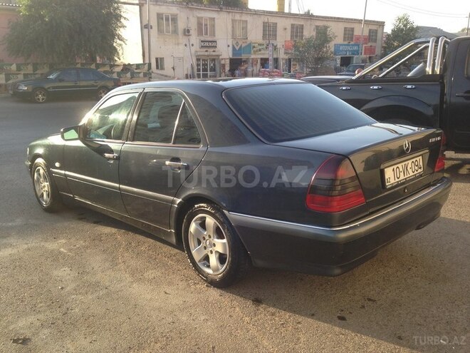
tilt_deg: -15.1
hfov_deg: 55.4
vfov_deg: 42.9
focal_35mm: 33
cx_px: 235
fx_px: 448
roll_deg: +1.4
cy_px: 176
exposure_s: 1/272
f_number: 2.4
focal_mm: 4.12
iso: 50
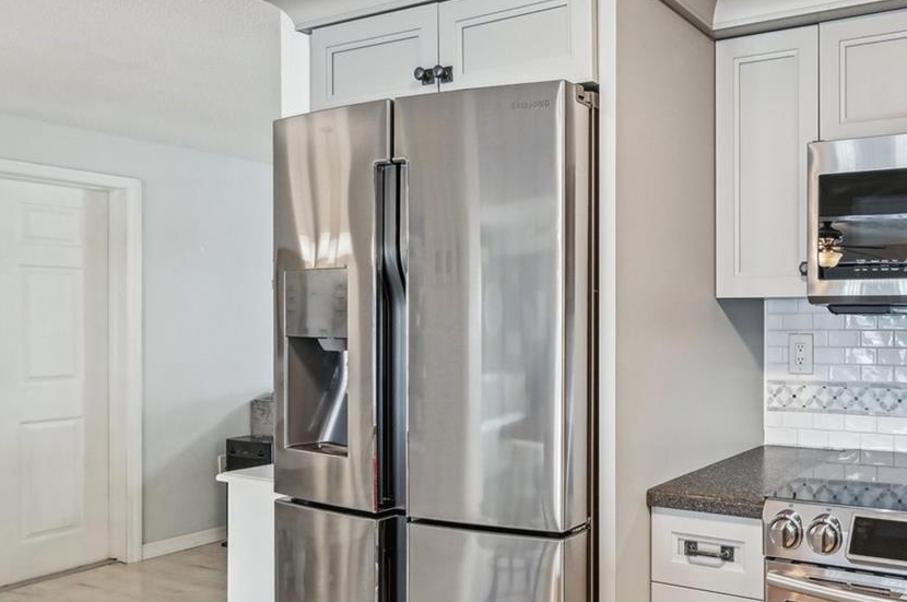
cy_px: 332
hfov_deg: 58.5
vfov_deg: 47.7
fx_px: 679
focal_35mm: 27
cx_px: 803
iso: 400
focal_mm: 14
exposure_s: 1/15
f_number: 8
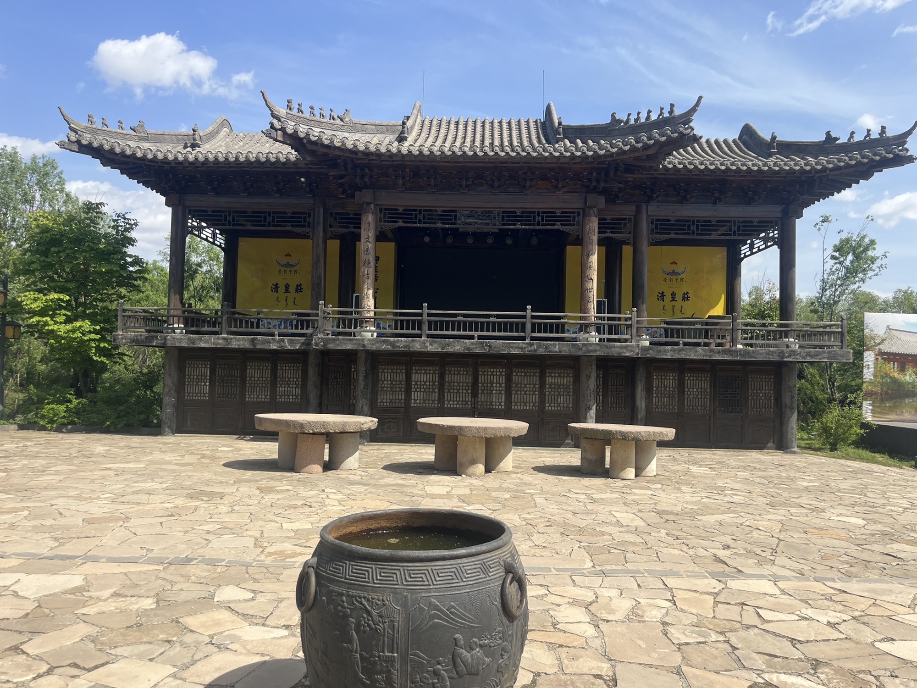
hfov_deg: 67.3
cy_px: 344
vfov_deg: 53.1
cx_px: 458
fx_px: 689
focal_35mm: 26
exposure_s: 1/2571
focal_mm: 5.1
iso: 50
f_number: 1.6
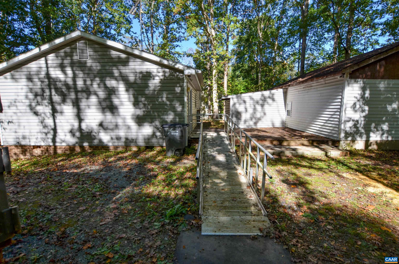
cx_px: 200
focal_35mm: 15
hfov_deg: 100.5
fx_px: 166
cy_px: 132
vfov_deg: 77.1
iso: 100
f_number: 6.3
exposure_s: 1/160
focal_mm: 10
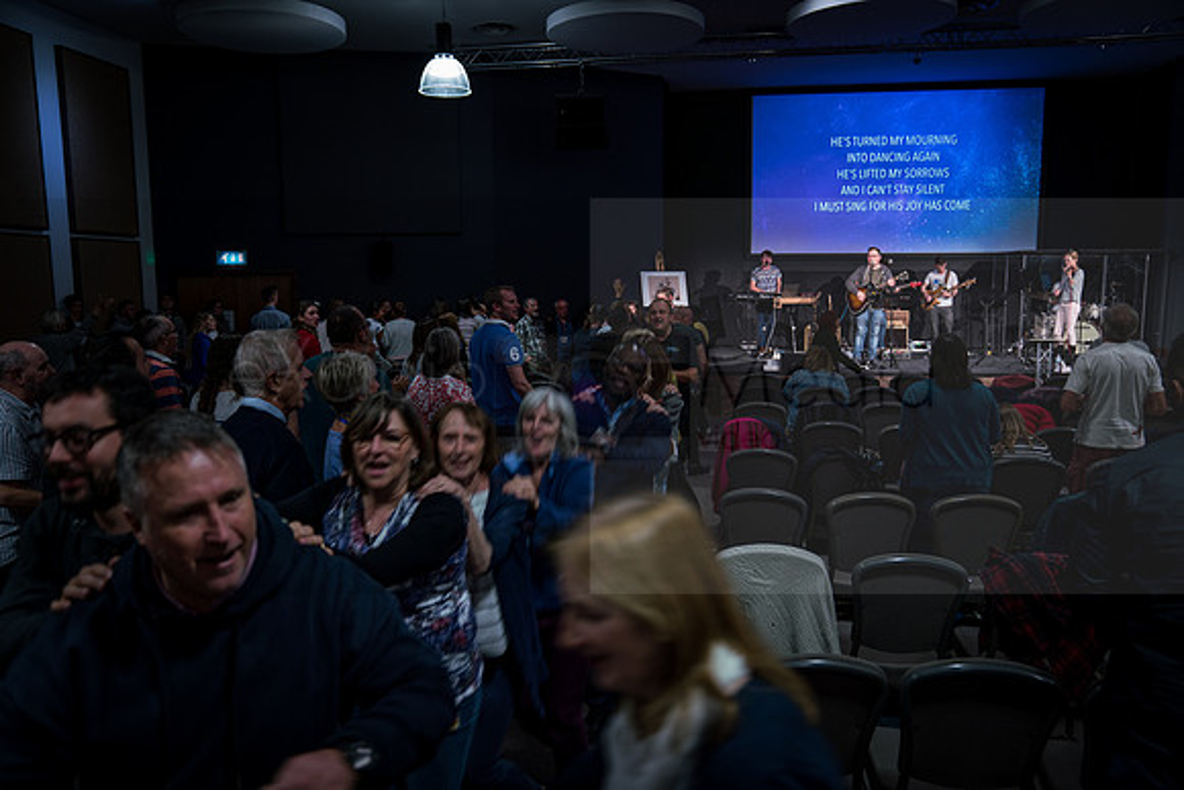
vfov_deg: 48.0
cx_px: 592
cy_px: 395
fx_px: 888
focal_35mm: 27
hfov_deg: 67.4
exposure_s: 1/30
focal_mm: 27
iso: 250
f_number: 2.8
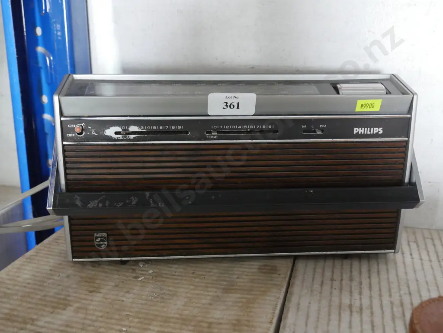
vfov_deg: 34.4
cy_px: 166
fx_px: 538
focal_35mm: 42
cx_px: 222
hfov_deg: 44.8
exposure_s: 1/50
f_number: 4.6
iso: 3200
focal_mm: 21
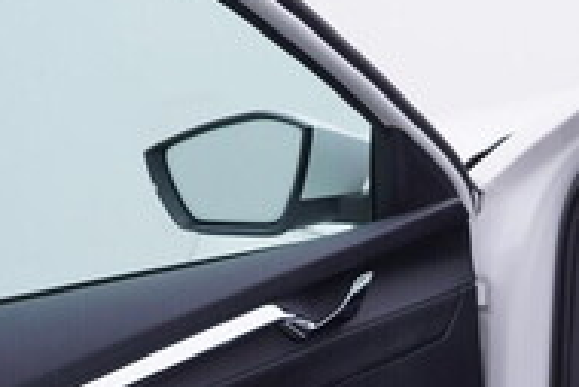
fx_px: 1674
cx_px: 561
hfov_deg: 19.1
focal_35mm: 104
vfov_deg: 13.1
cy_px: 367
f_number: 4
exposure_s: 1/60
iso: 125
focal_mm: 24
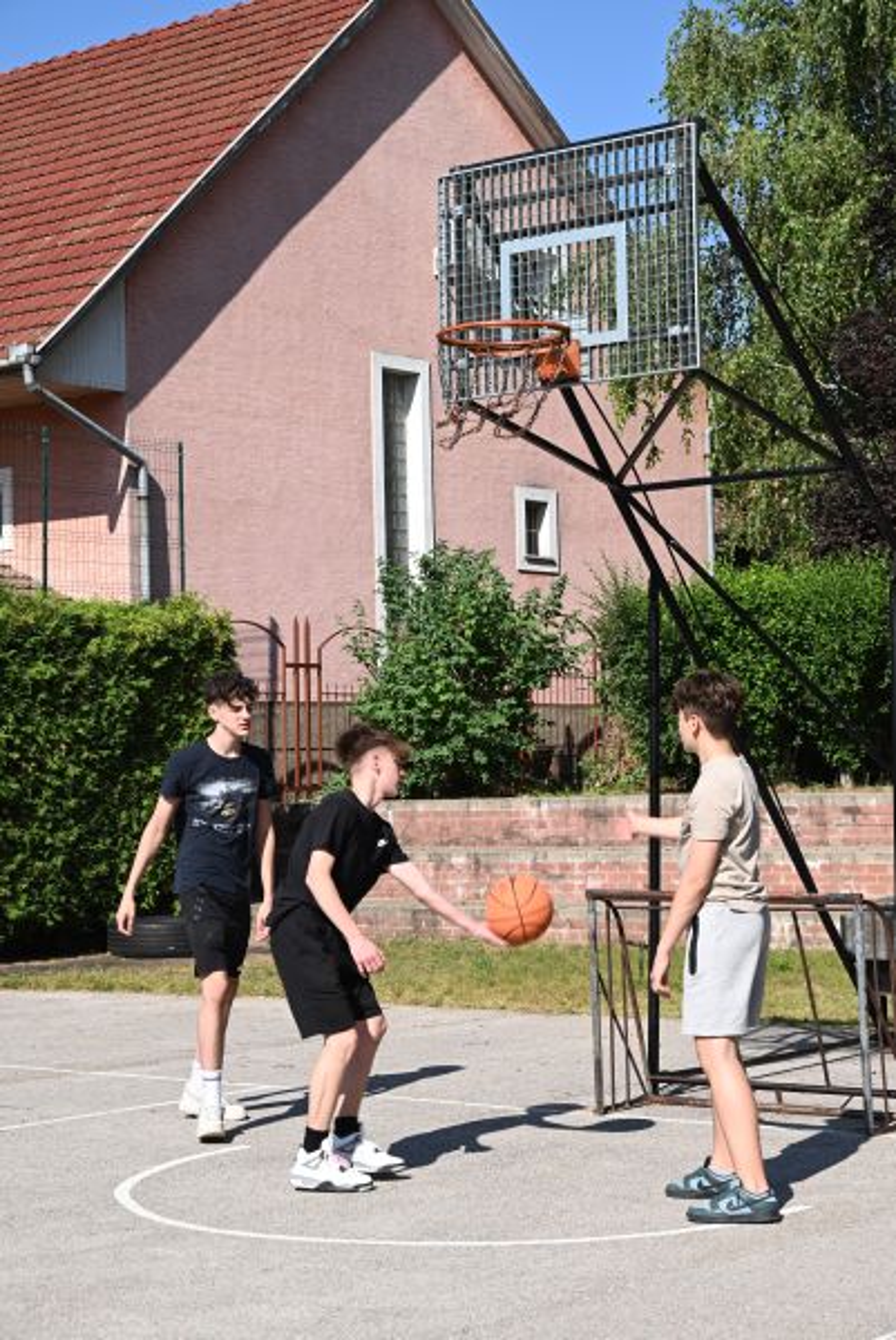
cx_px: 448
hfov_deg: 21.6
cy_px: 670
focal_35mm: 63
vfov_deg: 31.9
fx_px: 2348
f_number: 10
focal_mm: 63
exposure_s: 1/200
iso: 100
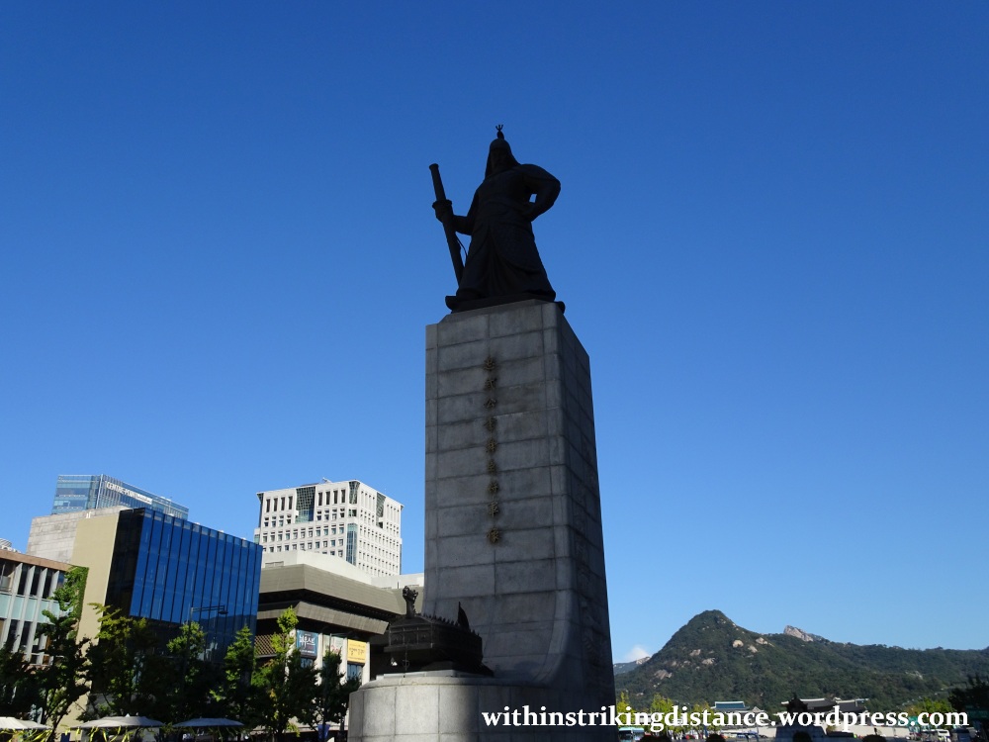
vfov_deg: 49.7
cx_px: 494
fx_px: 800
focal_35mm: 28
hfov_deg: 63.4
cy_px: 371
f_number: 3.5
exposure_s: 1/800
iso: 80
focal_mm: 4.75
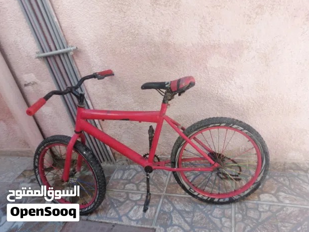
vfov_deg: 51.3
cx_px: 155
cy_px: 113
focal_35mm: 27
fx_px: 241
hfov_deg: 65.3
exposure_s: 3
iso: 100
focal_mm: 3.96
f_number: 1.8
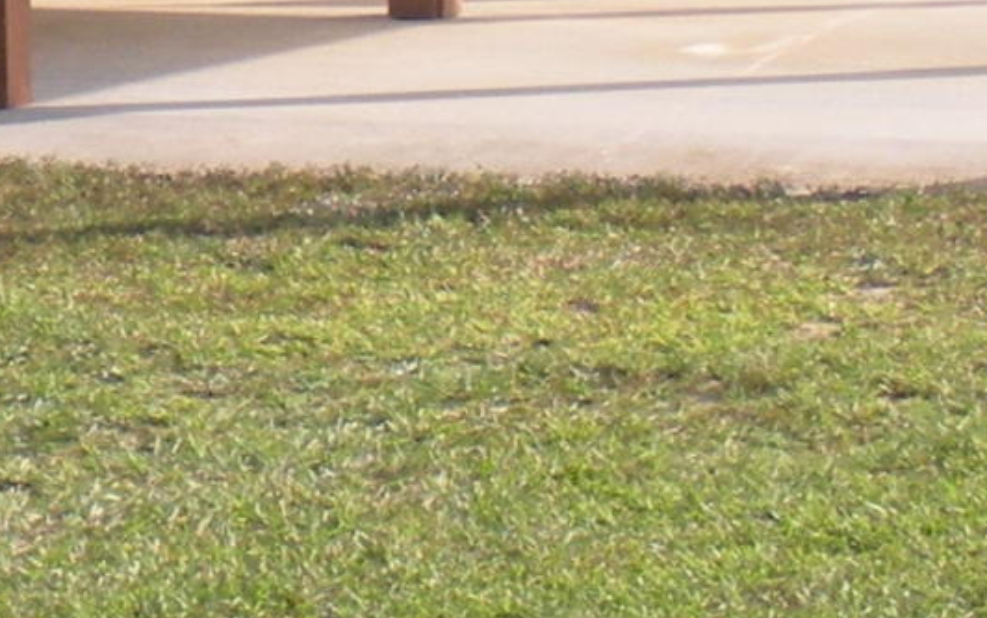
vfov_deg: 6.1
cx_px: -358
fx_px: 5786
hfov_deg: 9.5
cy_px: 20
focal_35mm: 215
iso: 64
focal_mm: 6.3
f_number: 3.5
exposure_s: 1/175
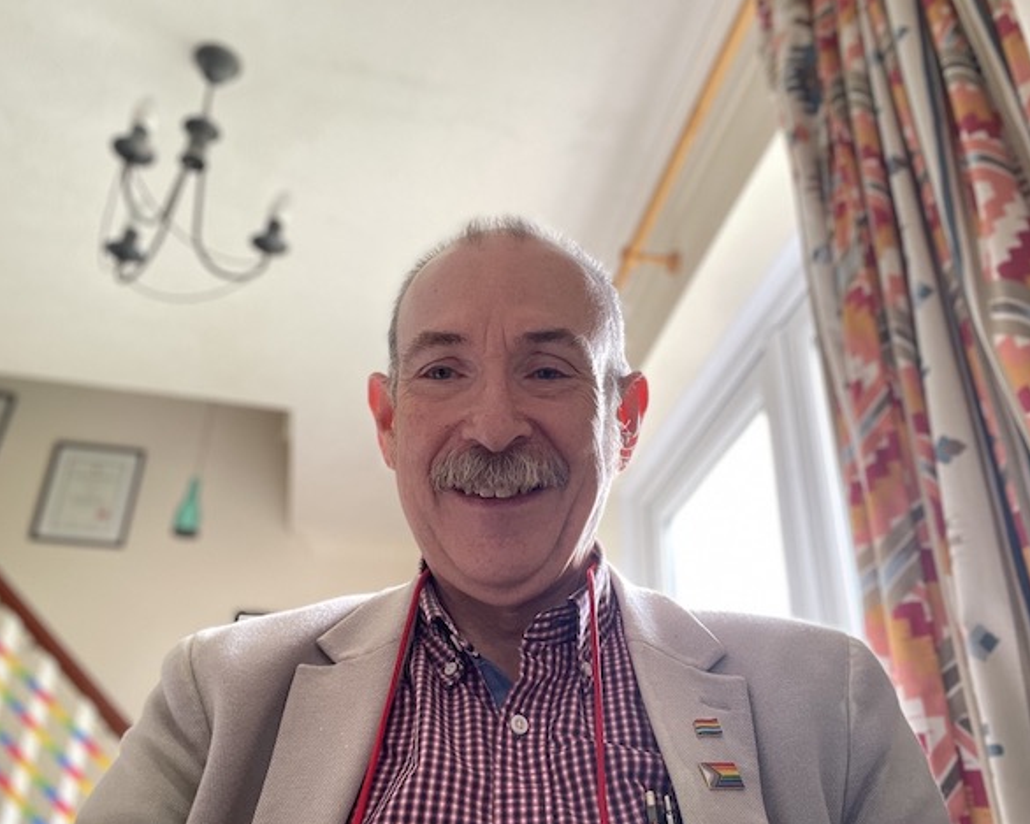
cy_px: 408
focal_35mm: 32
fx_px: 976
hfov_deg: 55.6
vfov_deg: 45.8
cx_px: 555
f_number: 2.2
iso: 125
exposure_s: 1/60
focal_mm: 2.71
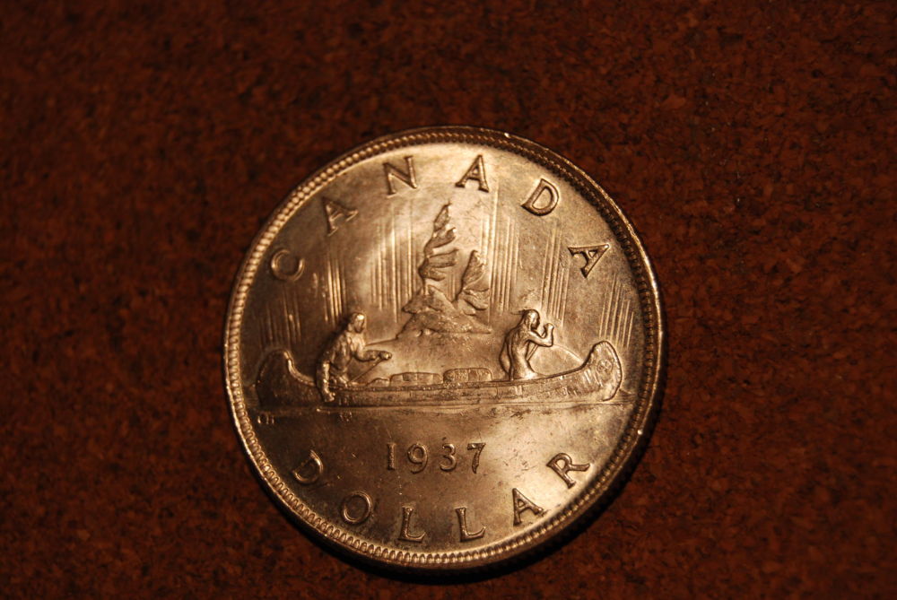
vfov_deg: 16.6
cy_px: 300
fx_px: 2058
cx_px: 448
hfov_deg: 24.6
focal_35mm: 82
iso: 200
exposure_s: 1/100
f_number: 5.6
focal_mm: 55
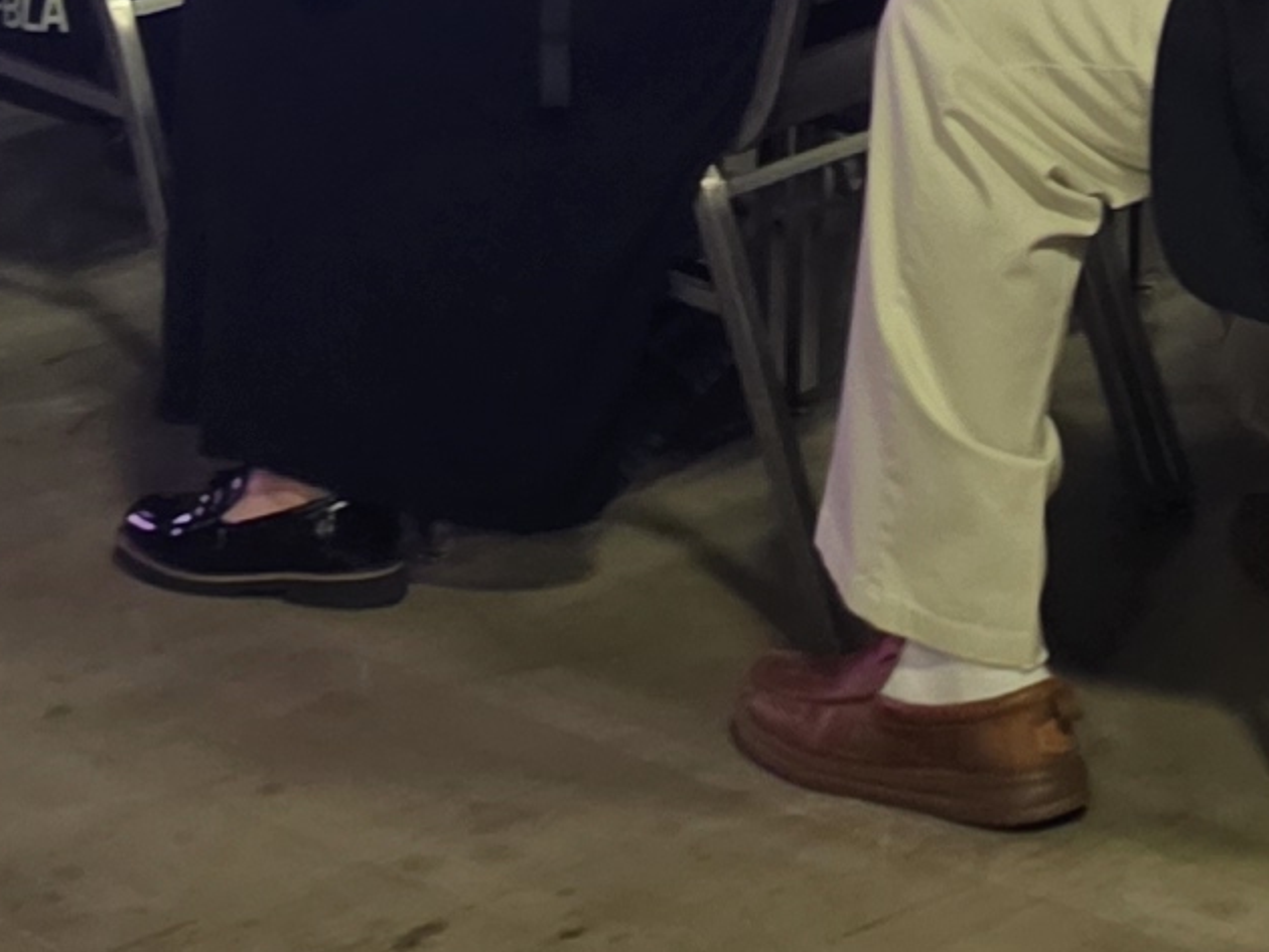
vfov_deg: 8.7
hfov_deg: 13.5
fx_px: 5354
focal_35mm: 146
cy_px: -1737
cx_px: 808
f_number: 1.7
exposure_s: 1/34.3
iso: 640
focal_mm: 6.3
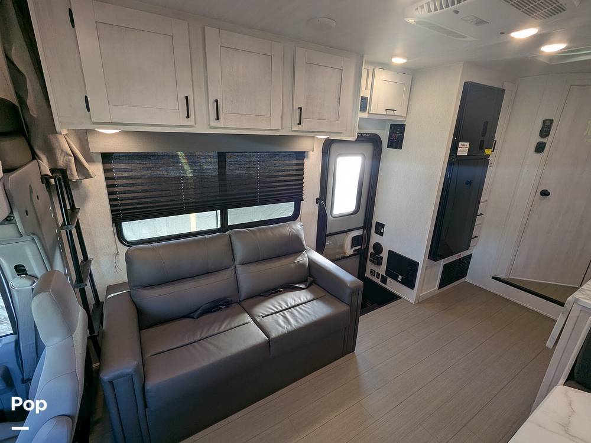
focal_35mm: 16
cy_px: 222
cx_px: 296
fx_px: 273
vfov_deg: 78.1
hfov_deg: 94.5
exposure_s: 1/62.1
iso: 52
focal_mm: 2.35
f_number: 2.2
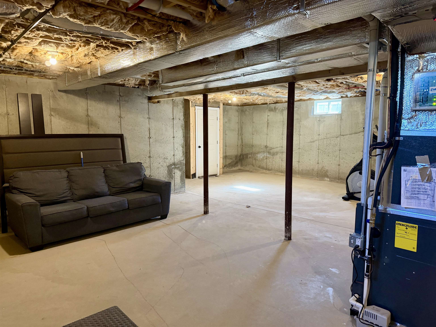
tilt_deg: -4.7
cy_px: 164
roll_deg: +0.3
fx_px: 302
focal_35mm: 24
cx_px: 218
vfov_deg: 56.8
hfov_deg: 71.6
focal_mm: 6.76
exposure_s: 1/60
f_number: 1.78
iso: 400
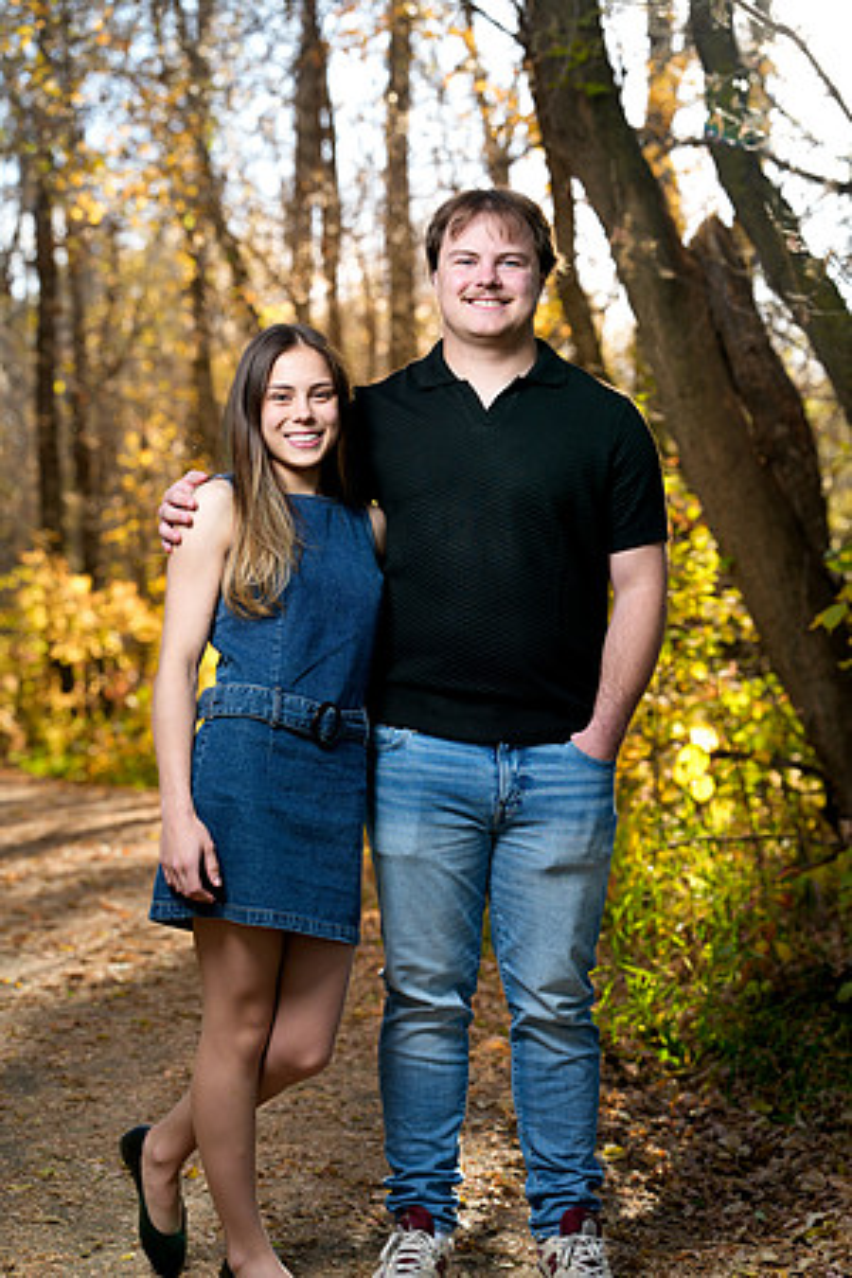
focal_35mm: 75
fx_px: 2662
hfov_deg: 18.2
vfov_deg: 27.0
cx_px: 426
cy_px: 639
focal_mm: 75
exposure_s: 1/160
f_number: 3.5
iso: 400
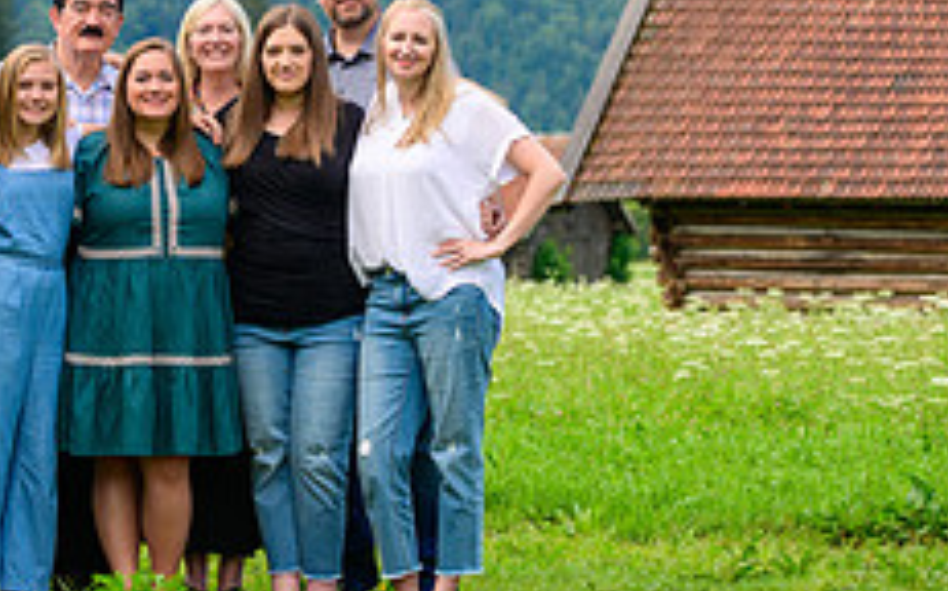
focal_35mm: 210
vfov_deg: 6.2
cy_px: 49
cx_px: 259
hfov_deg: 10.0
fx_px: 5422
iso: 125
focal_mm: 82
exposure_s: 1/640
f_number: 4
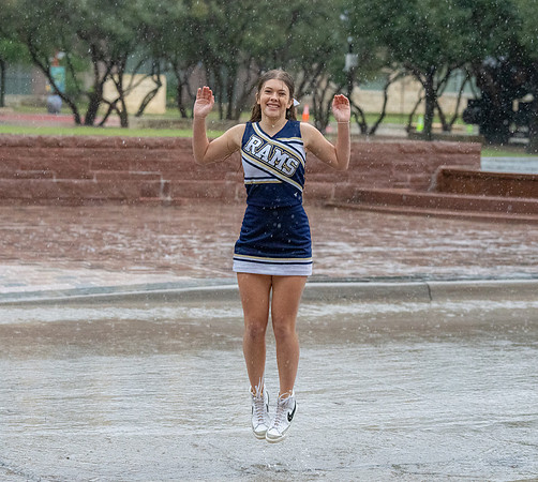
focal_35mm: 111
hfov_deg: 16.6
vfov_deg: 14.9
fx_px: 1846
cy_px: 261
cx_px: 295
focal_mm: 79
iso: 6400
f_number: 3.5
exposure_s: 1/1000
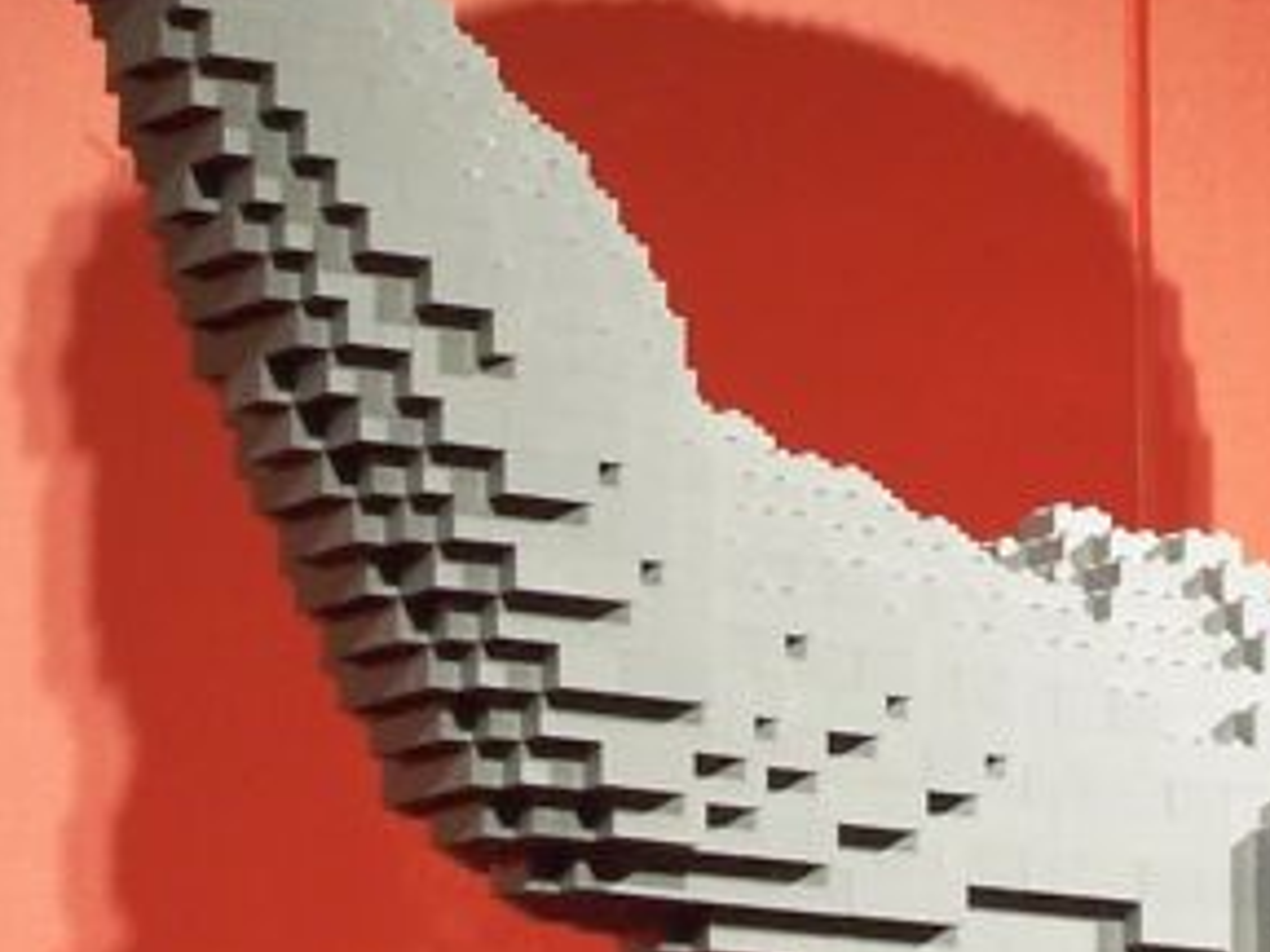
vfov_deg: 5.1
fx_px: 10713
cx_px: 1371
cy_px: 22
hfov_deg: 6.8
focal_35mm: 292
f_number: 3.2
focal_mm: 13.7
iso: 80
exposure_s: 1/10
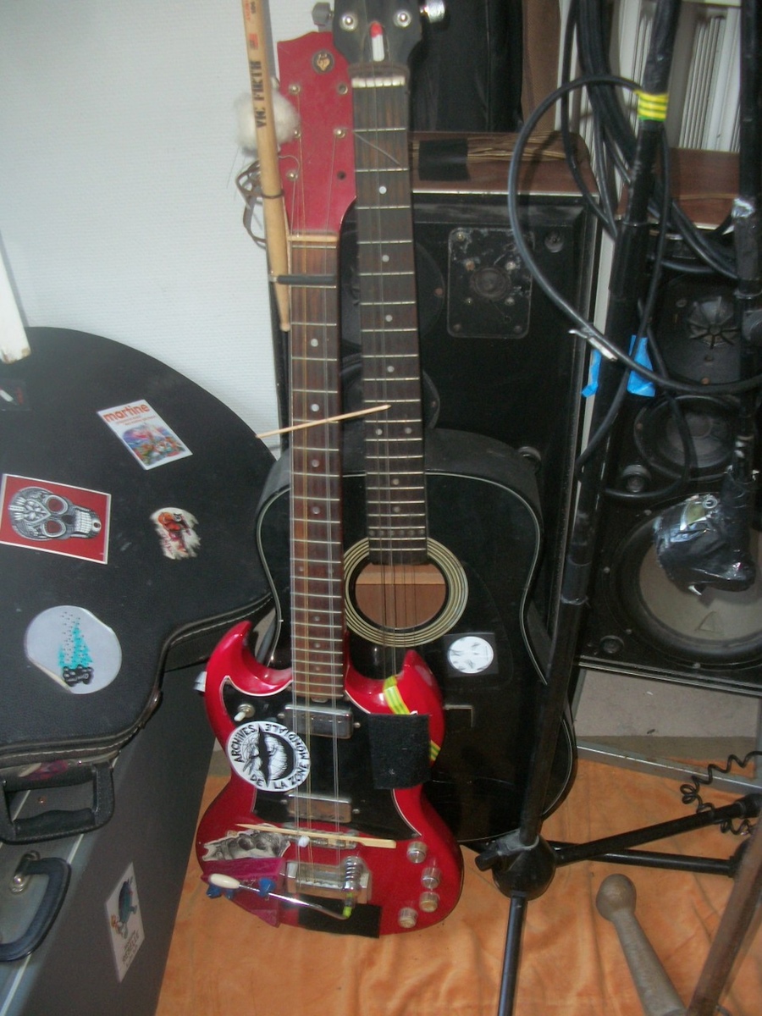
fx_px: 1027
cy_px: 508
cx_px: 381
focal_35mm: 35
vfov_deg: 52.6
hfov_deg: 40.7
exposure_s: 1/30
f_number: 3.1
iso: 160
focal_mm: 6.3
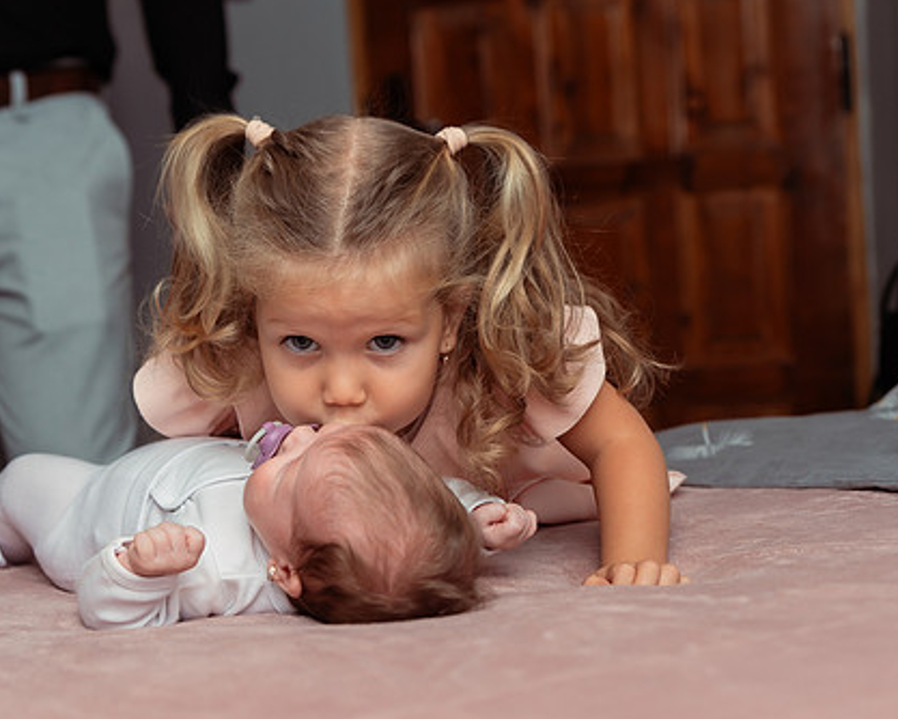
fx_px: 1994
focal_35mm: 75
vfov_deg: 20.4
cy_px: 436
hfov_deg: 25.3
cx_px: 360
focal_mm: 48
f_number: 3.2
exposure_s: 1/250
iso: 640
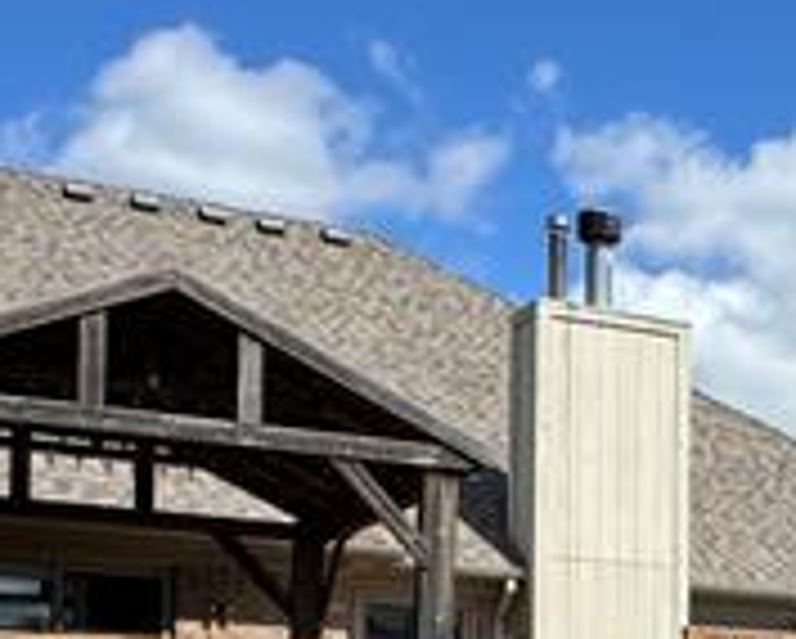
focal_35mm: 79
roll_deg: -0.6
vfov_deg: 18.5
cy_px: 760
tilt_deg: +2.4
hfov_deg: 22.6
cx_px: 895
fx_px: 1863
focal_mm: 2.22
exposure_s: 1/1832
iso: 50
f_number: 2.2
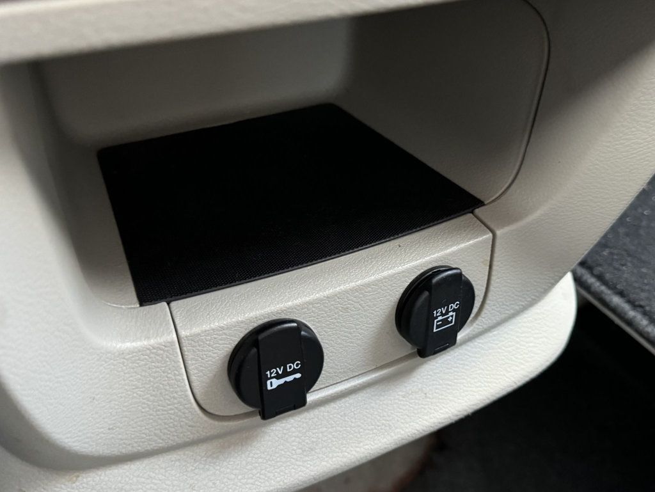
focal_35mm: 24
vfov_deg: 56.9
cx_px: 328
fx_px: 454
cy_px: 246
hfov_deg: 71.6
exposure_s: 1/60
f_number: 1.78
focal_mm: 6.76
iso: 640
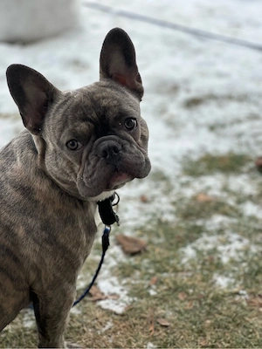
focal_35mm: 77
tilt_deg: -25.3
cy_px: 174
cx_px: 131
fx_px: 777
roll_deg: +0.2
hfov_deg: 19.1
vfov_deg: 25.3
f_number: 2.8
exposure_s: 1/121
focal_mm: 9
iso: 32
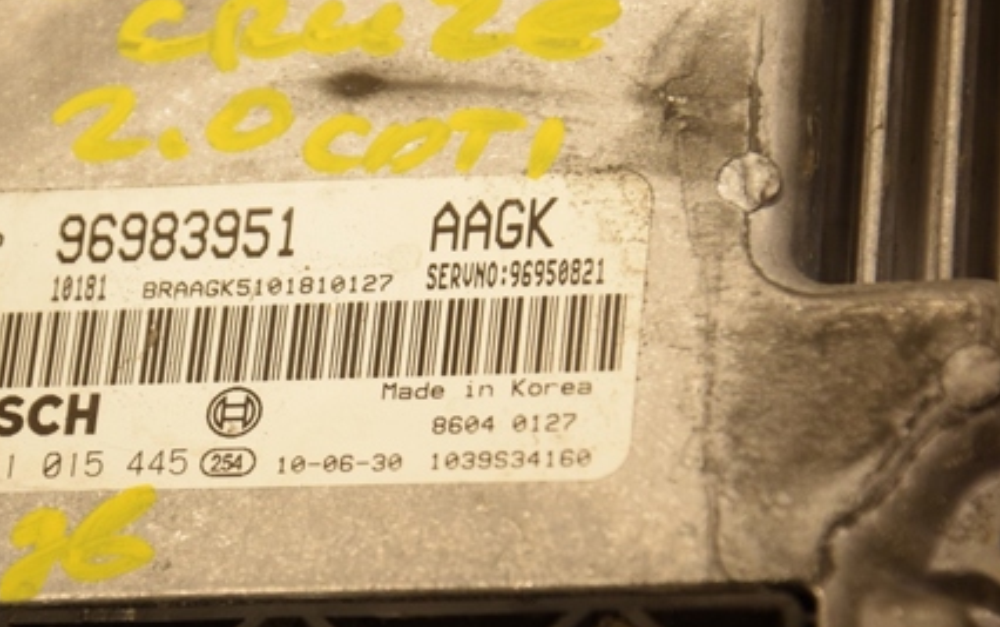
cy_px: 336
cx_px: 310
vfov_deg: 5.5
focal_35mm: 241
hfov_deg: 8.7
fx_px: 6567
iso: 800
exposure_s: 1/400
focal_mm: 105
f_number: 5.6
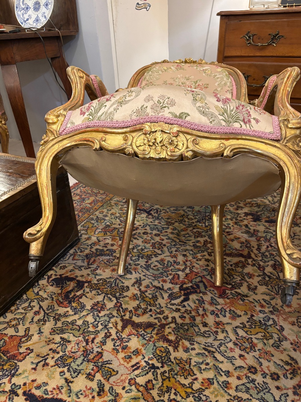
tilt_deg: -30.2
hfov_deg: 53.1
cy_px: 201
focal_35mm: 26
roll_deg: +0.0
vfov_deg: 67.3
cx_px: 150
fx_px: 301
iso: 320
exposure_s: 1/50
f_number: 1.6
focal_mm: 5.96
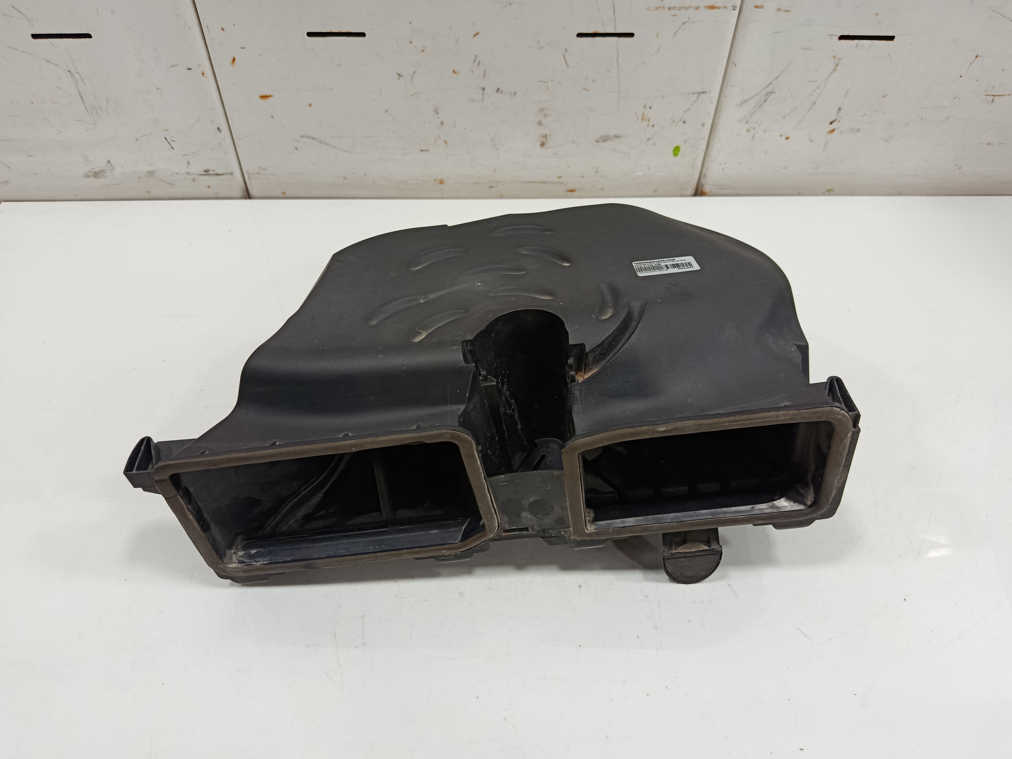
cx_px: 506
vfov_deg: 56.8
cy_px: 380
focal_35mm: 24
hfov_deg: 71.6
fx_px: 702
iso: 603
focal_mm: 5.24
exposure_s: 1/50
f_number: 1.7
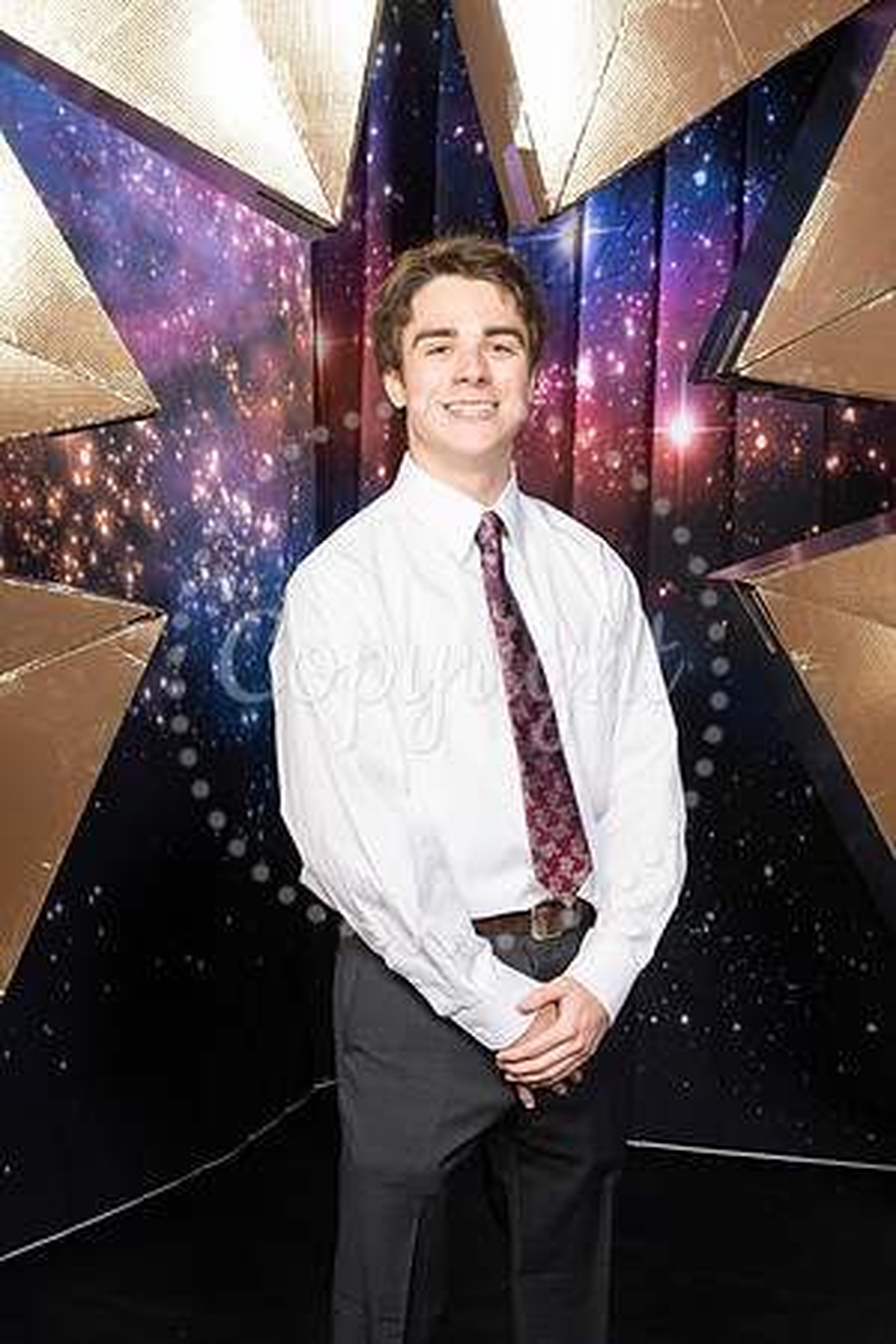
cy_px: 672
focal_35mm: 51
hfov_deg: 26.5
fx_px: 1904
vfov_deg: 38.9
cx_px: 448
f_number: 9
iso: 320
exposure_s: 1/160
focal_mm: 51
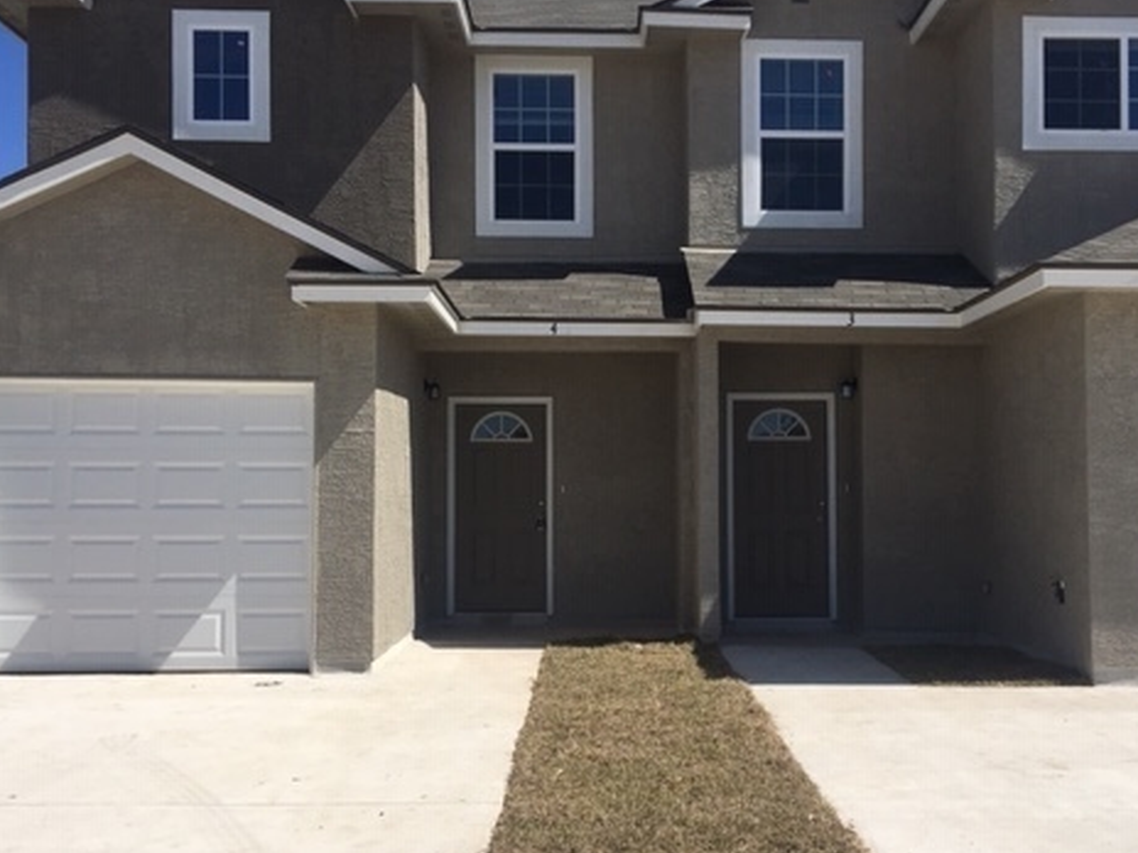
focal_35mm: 40
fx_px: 1315
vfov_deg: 35.9
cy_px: 456
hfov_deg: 46.6
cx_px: 660
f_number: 2.2
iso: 25
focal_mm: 4.15
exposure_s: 1/3497
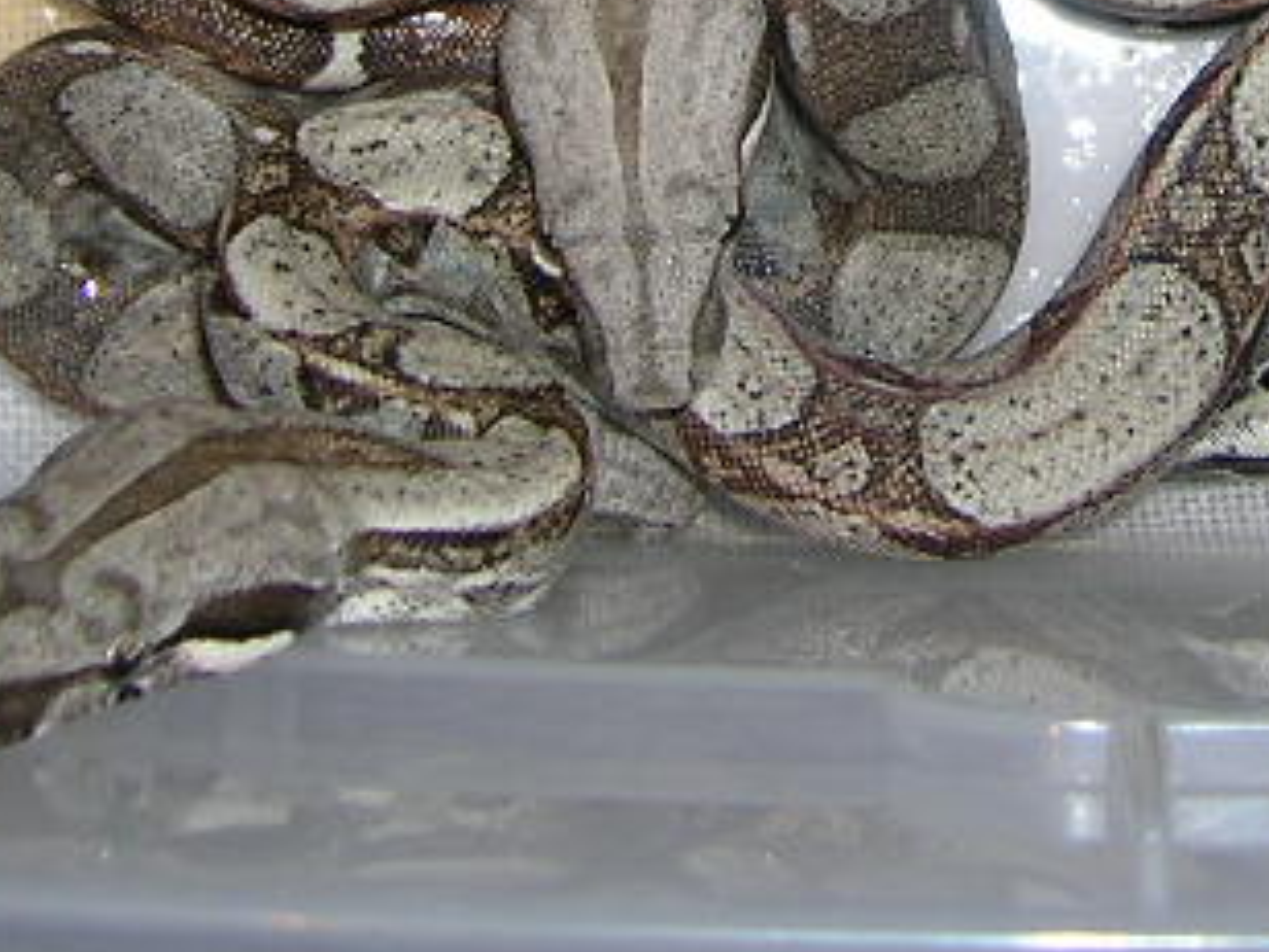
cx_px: 1129
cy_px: -462
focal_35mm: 113
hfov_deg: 17.2
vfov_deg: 12.5
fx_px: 4143
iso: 50
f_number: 2.9
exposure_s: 1/60.1
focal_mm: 5.7
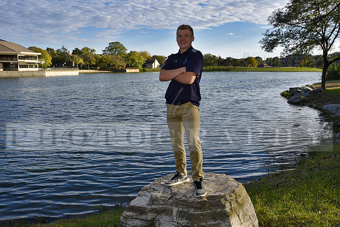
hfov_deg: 53.1
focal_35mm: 36
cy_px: 114
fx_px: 340
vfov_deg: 36.9
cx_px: 170
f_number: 10
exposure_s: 1/200
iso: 200
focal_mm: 36
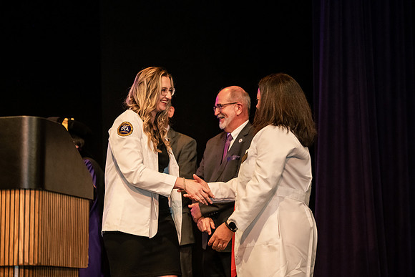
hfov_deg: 20.0
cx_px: 208
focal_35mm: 102
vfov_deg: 13.4
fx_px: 1176
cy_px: 138
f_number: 3.5
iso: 3200
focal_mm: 102
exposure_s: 1/200
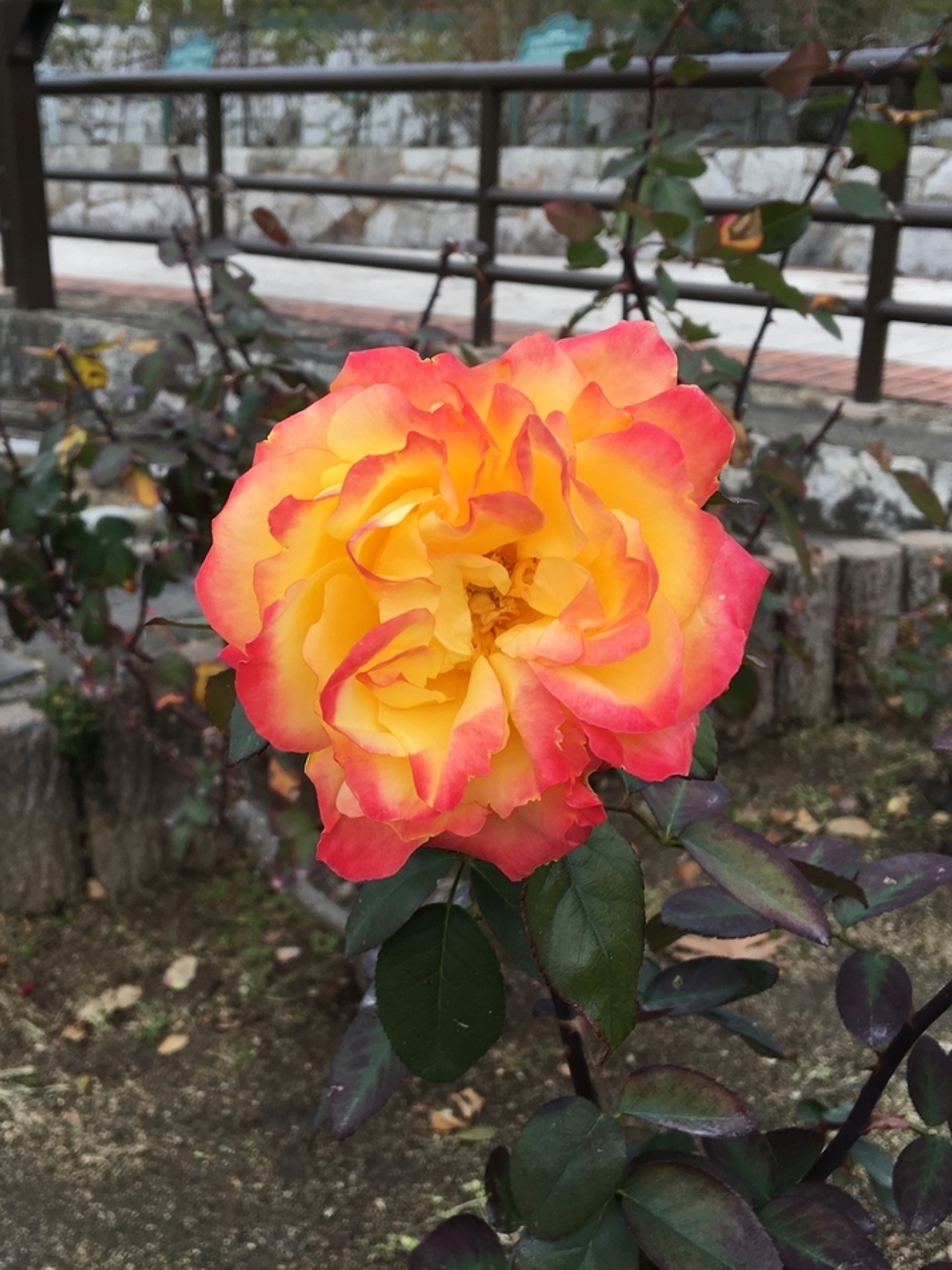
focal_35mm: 39
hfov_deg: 36.8
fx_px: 1430
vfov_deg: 47.9
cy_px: 631
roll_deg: +2.0
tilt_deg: -15.7
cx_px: 411
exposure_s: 1/248
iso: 25
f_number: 2.2
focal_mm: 4.15
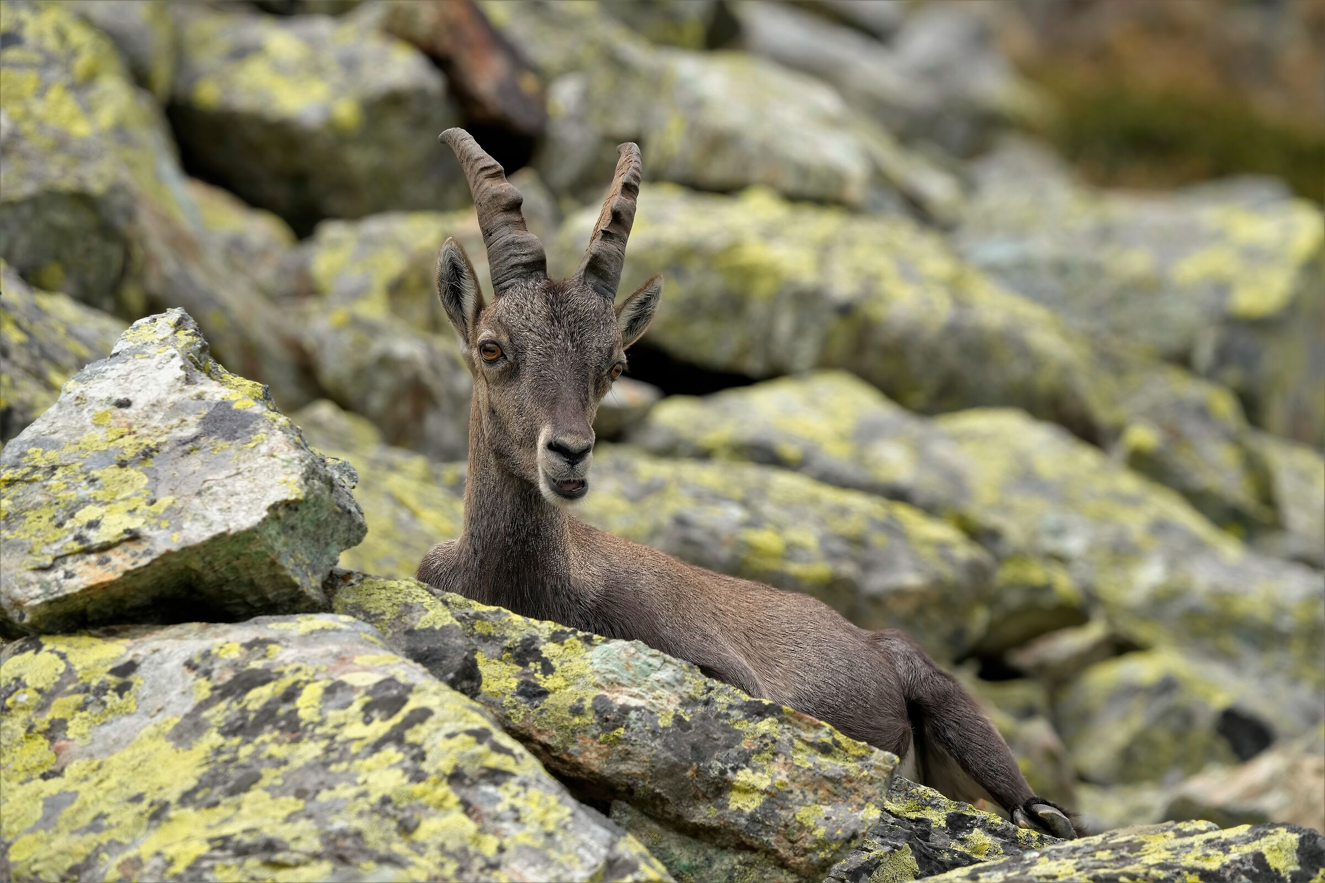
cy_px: 442
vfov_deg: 3.1
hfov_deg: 4.7
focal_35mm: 437
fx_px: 16083
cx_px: 662
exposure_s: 1/1000
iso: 800
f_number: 8
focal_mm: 437
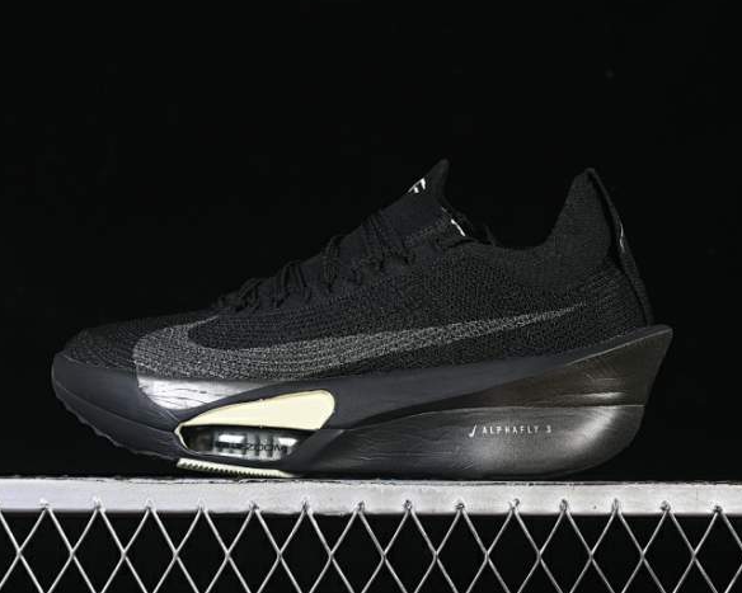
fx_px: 1932
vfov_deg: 17.5
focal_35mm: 88
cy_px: 291
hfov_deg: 21.7
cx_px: 357
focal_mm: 50
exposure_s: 1/50
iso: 160
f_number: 6.3
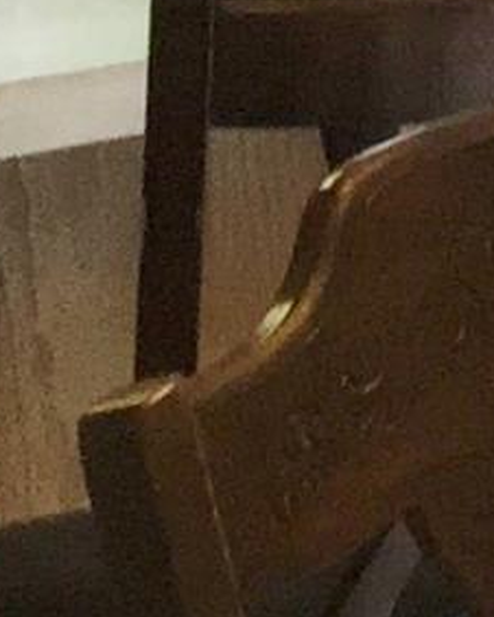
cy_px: -263
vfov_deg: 6.4
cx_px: 3248
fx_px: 5495
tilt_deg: -4.7
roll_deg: -0.1
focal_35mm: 301
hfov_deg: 4.0
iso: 32
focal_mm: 4.15
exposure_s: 1/60
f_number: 2.2
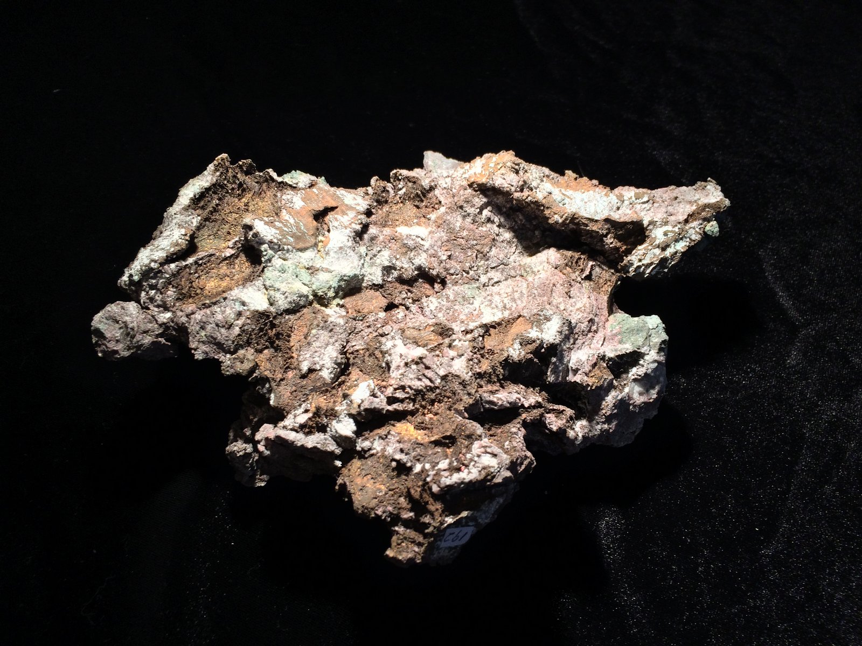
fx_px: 722
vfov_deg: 48.2
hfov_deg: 61.7
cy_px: 323
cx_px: 431
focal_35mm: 29
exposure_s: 1/120
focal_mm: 4.15
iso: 40
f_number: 2.2
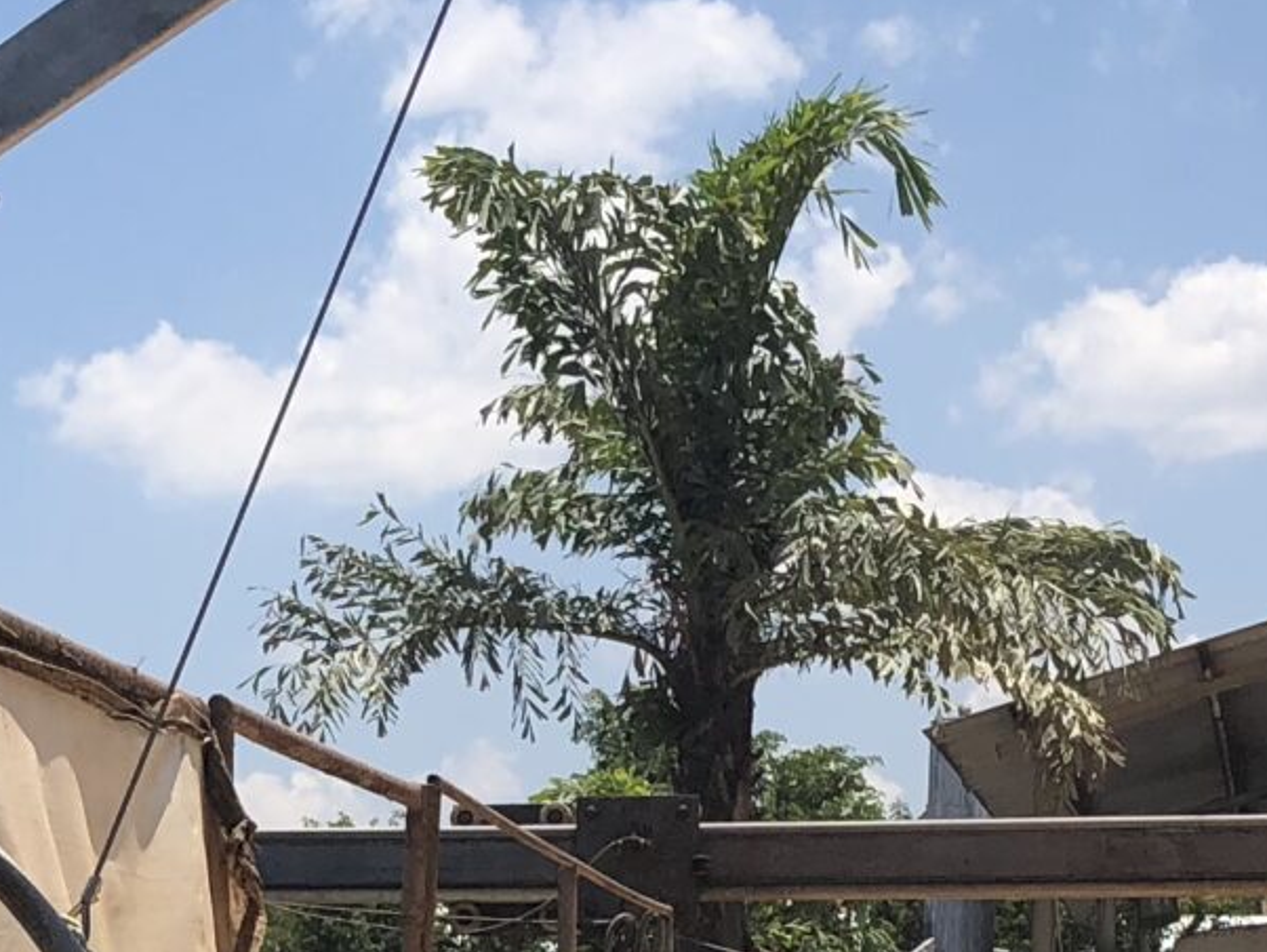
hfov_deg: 16.5
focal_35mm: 119
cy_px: 1443
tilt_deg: -2.3
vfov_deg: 11.9
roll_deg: -1.6
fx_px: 4357
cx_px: 524
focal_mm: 3.99
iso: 20
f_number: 1.8
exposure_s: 1/3003
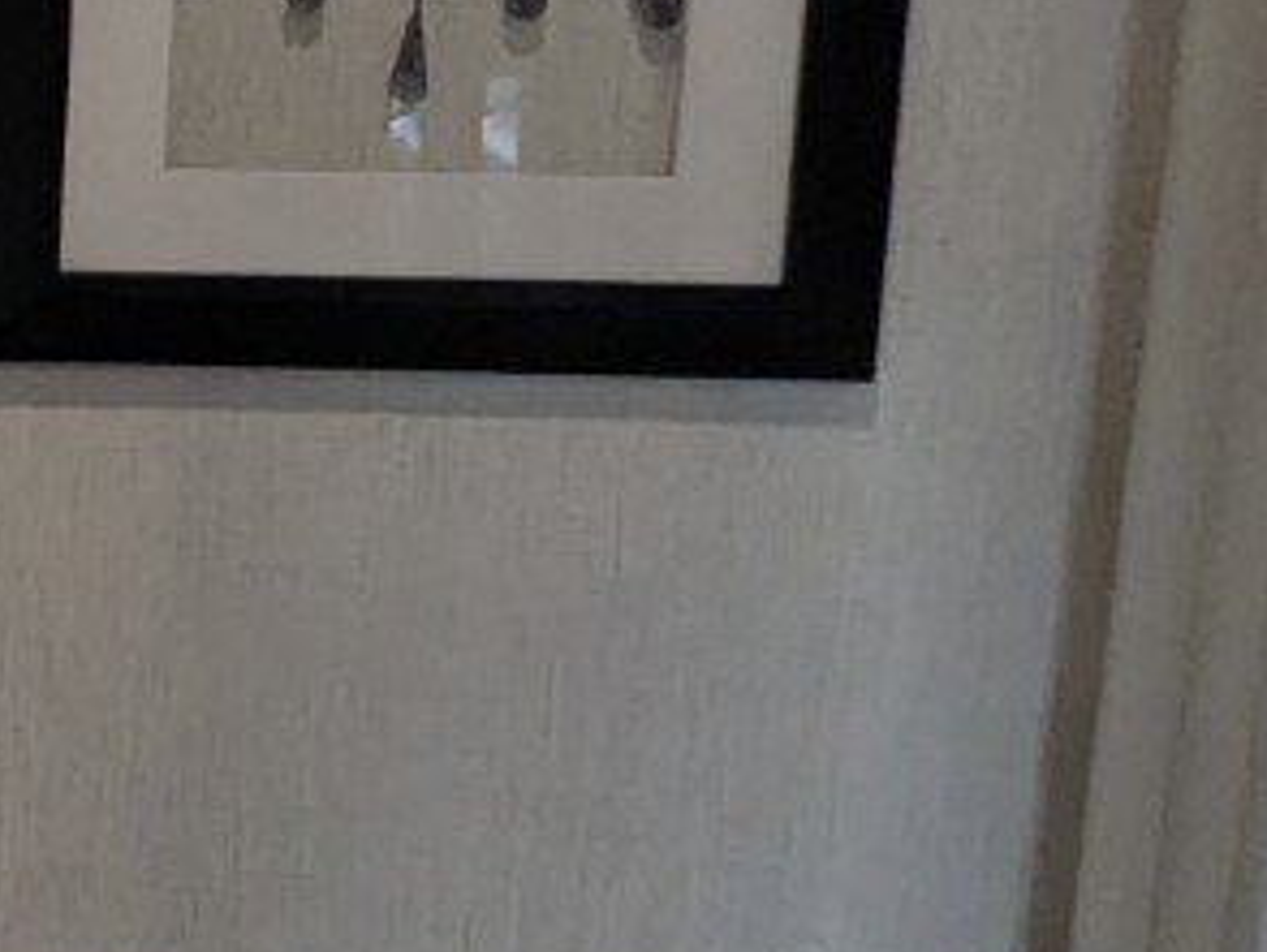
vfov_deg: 19.3
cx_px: -748
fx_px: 2784
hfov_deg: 20.9
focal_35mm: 76
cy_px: 237
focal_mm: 2.35
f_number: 2.2
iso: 286
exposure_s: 1/138
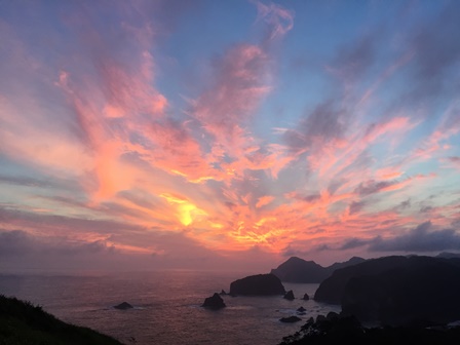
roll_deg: -2.3
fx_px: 385
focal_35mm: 29
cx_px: 230
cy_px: 172
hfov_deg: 61.7
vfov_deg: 48.2
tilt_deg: +12.0
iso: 40
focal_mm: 4.15
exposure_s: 1/30
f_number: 2.2
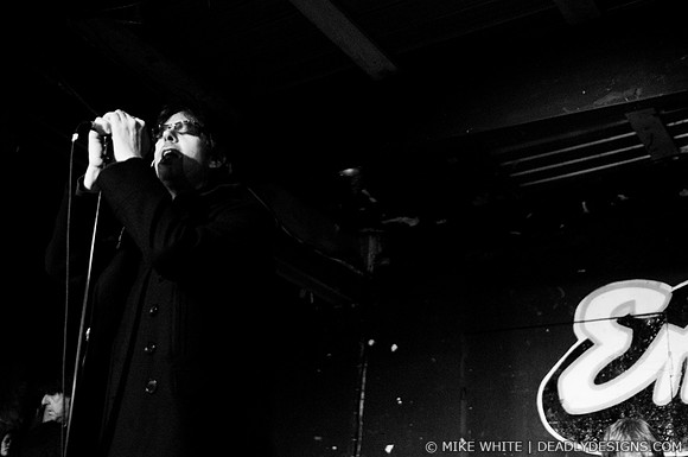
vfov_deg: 29.8
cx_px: 344
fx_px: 859
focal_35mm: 45
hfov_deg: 43.7
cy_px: 228
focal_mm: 30
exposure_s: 1/50
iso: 1600
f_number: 1.4
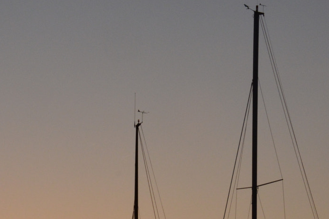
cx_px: 84
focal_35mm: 167
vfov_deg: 8.1
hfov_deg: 12.3
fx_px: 1526
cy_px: 302
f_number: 22
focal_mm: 38
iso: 500
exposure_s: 1/200
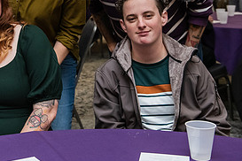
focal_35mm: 85
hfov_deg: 23.2
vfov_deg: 15.9
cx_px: 16
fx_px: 571
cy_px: 15
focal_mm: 40
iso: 2500
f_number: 4
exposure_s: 1/160
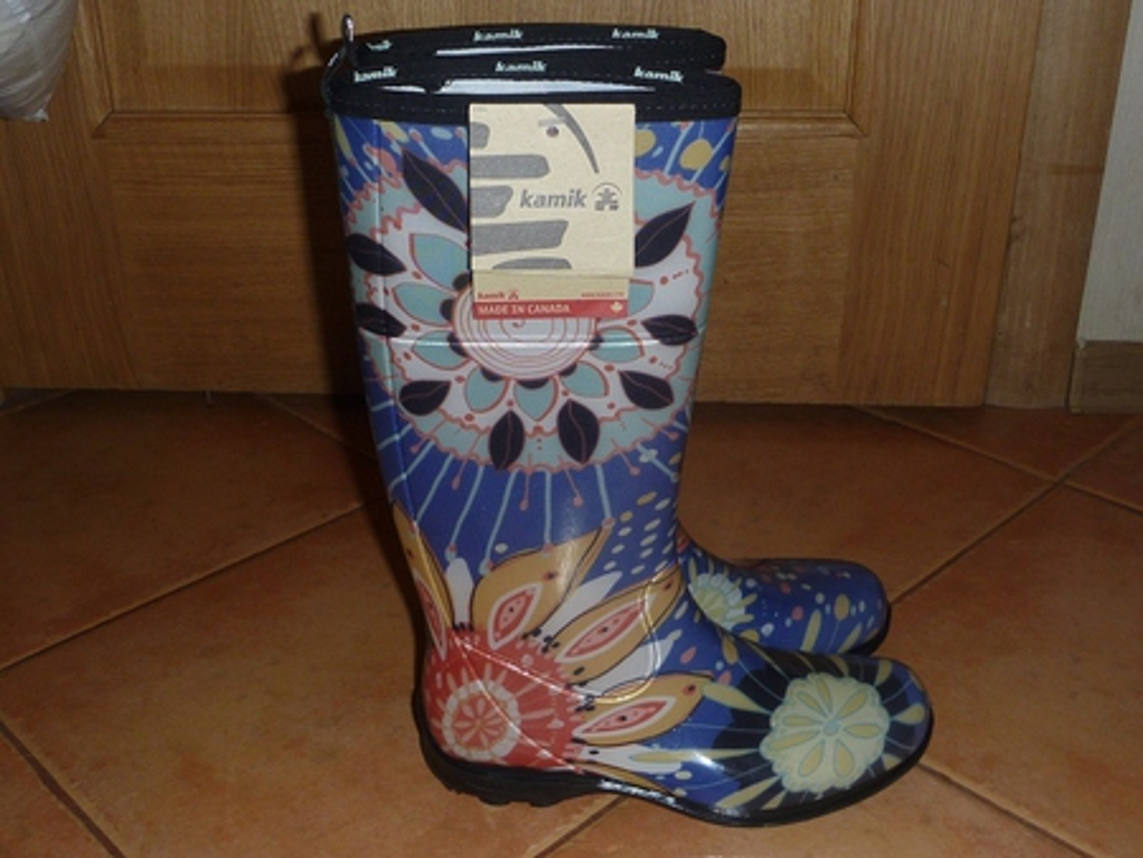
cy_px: 429
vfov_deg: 36.0
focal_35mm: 40
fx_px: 1321
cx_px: 572
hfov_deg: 46.8
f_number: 3.3
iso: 100
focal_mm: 4.9
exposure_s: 1/30
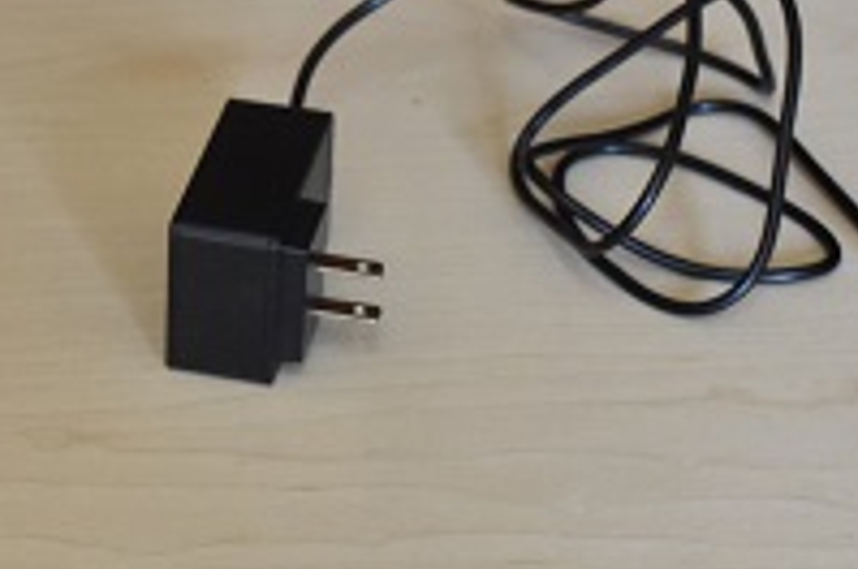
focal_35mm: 136
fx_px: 3236
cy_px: 276
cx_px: -198
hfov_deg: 14.6
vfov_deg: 10.1
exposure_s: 1/200
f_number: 5.6
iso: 1600
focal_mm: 30
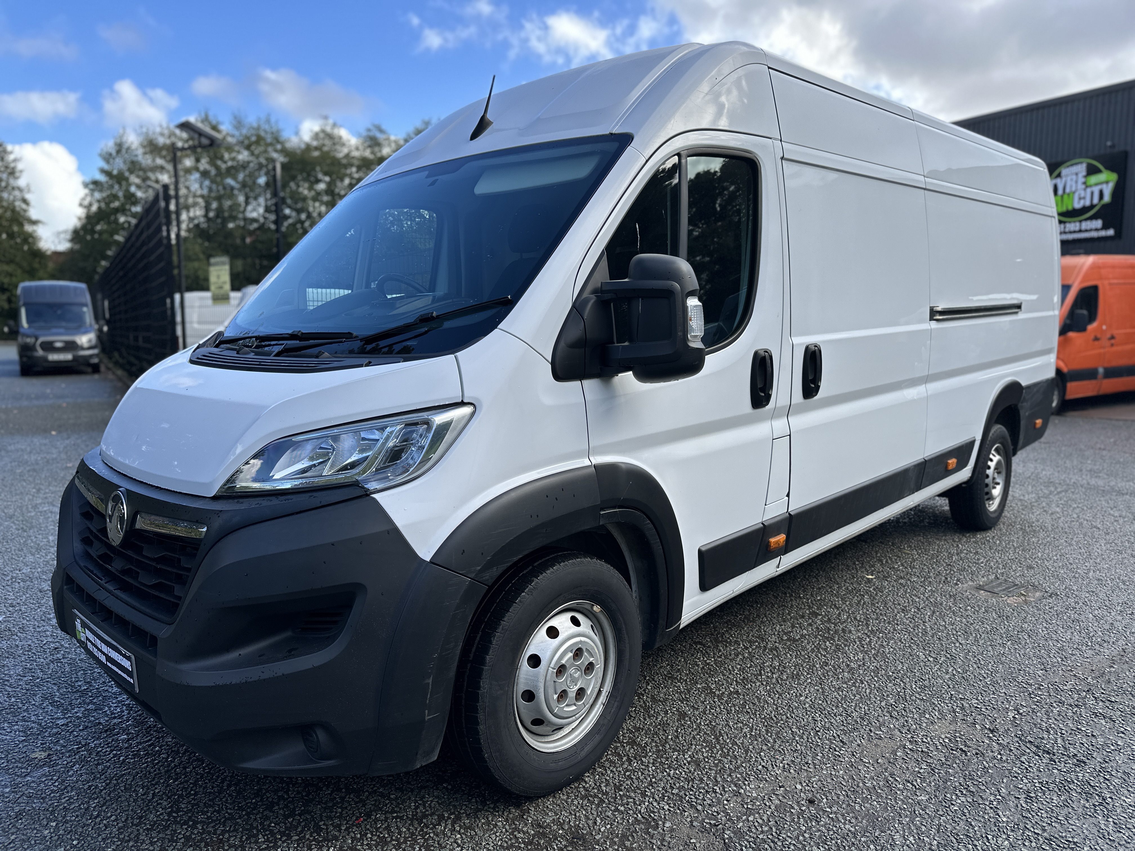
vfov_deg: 56.8
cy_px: 426
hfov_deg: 71.6
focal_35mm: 24
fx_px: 787
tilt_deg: -6.3
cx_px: 568
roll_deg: +0.7
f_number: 1.78
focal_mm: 6.86
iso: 80
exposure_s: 1/1095
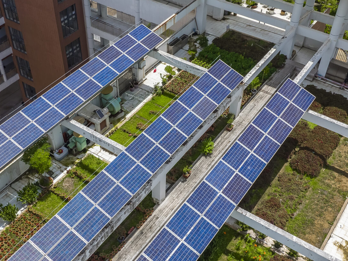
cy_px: 154
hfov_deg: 42.8
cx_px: 144
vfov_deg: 32.8
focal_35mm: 44
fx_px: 442
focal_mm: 12.29
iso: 200
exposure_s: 1/120
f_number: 7.1
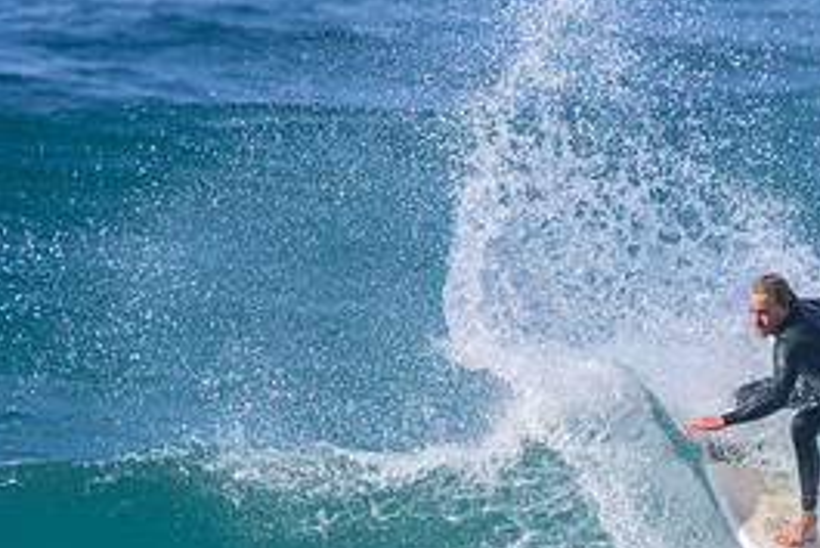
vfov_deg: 0.8
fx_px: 37397
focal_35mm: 1641
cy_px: 571
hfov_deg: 1.3
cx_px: 572
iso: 360
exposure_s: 1/2000
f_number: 5.6
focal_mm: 500
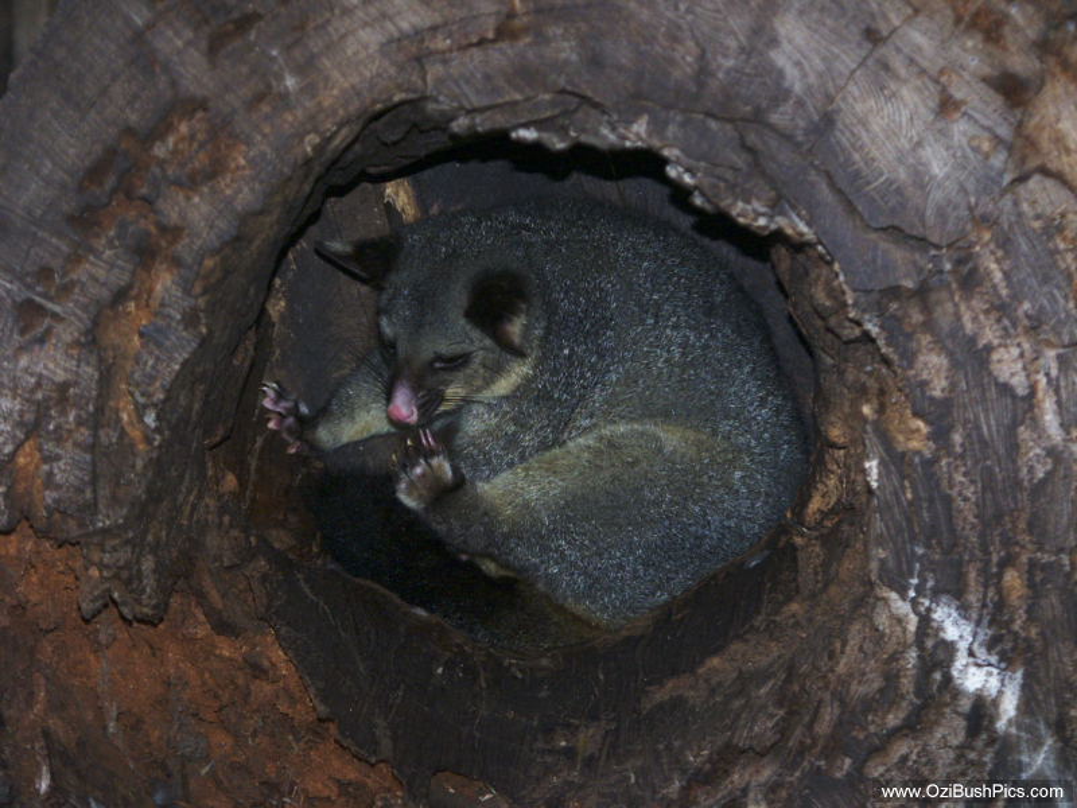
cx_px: 538
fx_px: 4356
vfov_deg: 10.6
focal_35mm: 140
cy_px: 404
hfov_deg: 14.1
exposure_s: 1/125
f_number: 3.5
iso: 200
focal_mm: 35.48
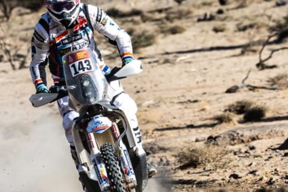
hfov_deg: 2.2
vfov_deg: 1.5
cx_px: 100
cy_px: -69
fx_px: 7442
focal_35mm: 930
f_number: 5.6
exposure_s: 1/2000
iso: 320
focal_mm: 200
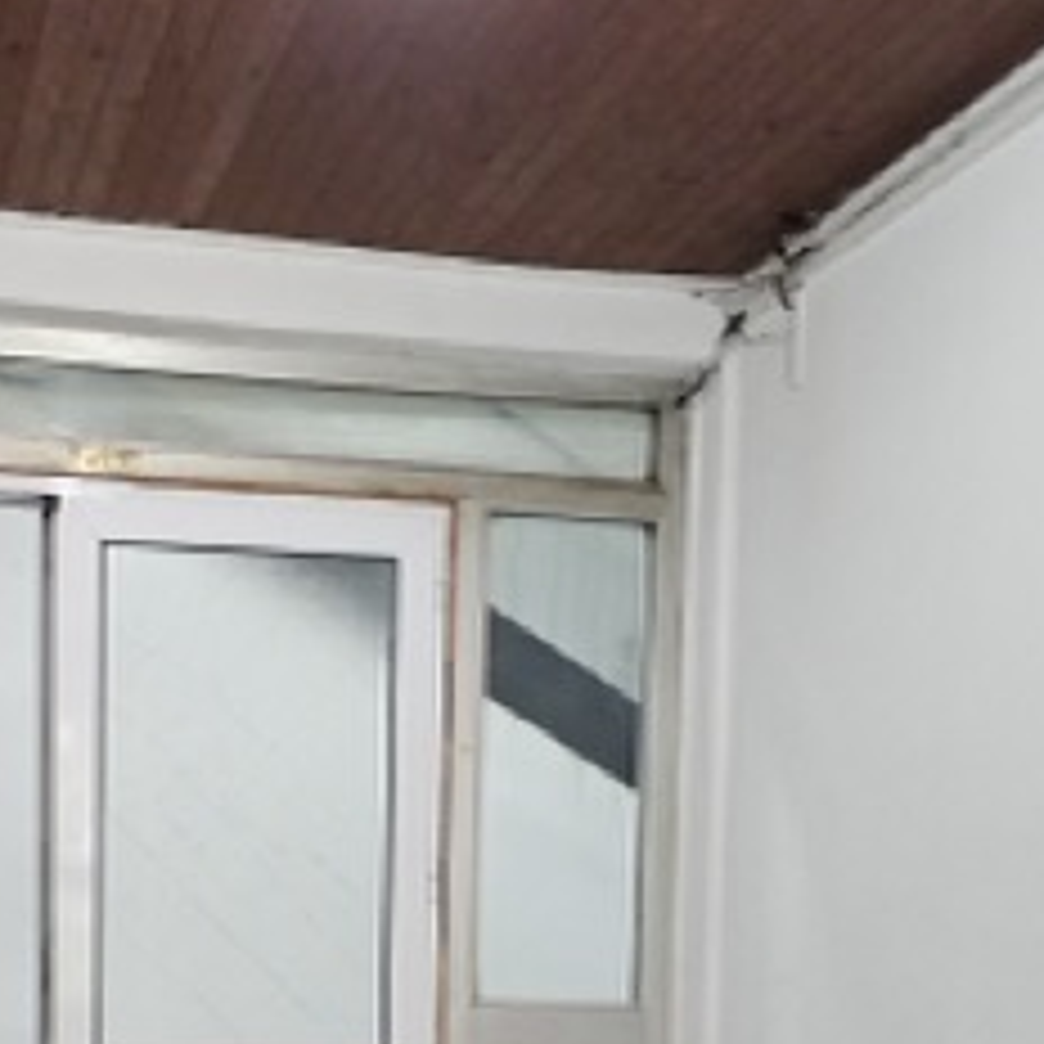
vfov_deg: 28.3
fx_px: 1911
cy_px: 1094
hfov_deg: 29.8
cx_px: 198
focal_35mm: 56
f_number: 1.7
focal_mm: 6.3
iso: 640
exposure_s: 1/100
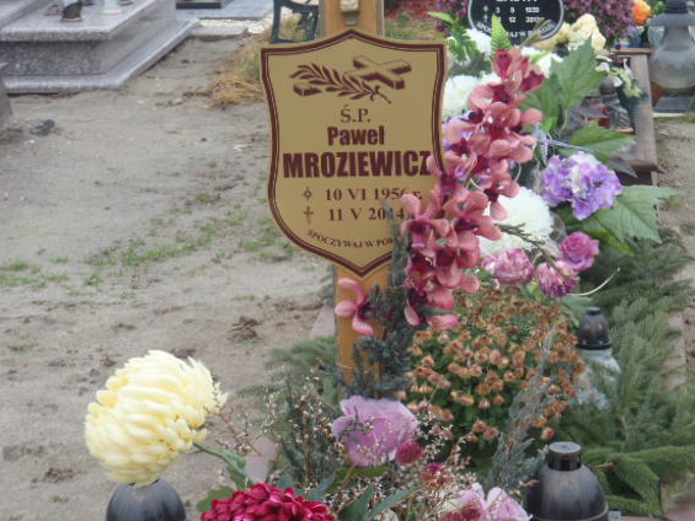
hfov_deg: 19.1
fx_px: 2068
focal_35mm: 103
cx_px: 383
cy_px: 257
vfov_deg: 14.4
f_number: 4.7
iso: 125
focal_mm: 16.25
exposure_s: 1/80
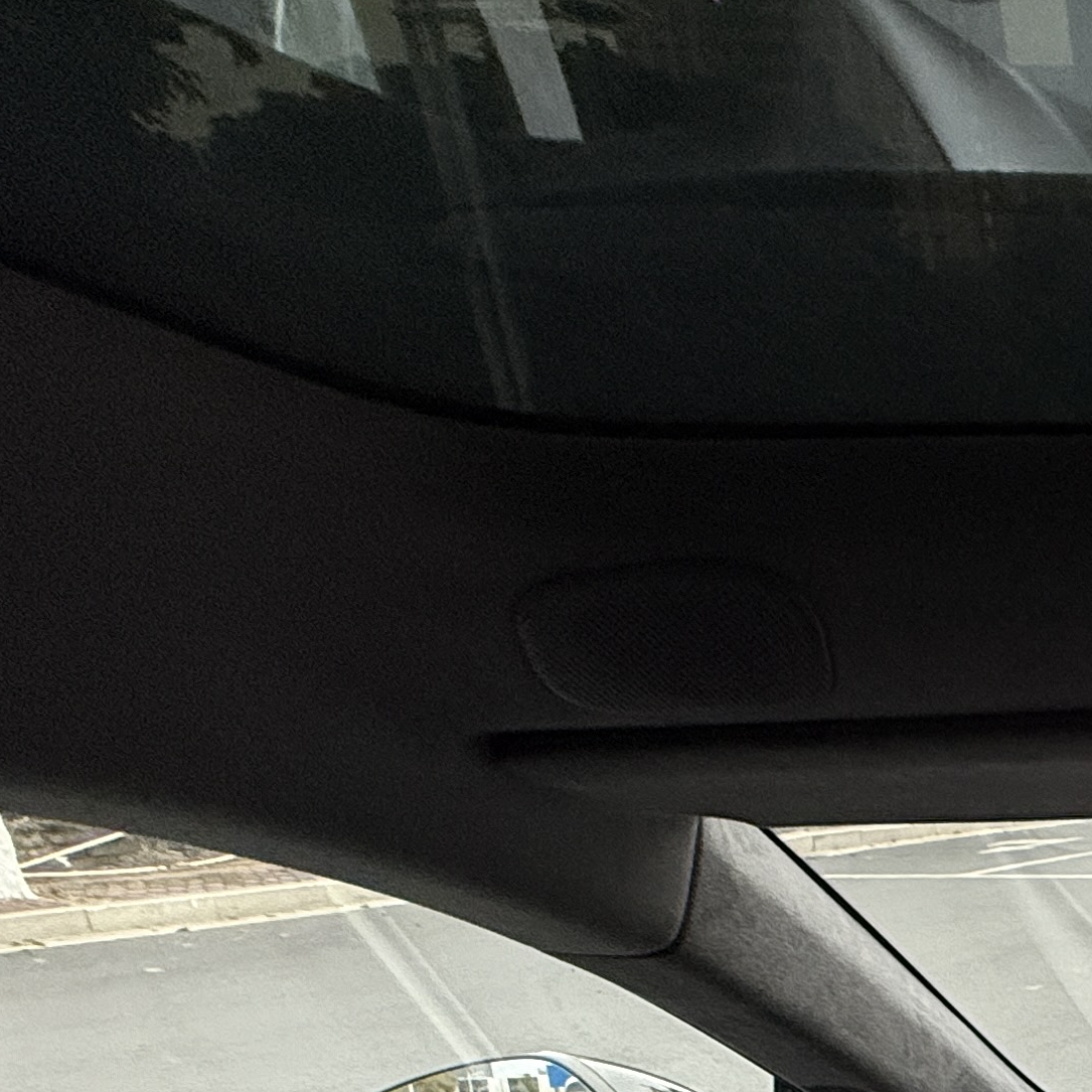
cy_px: 1341
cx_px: 1808
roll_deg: -0.6
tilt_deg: -19.5
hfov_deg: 24.2
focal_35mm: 46
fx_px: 1642
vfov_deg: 30.6
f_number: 2.2
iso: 250
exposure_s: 1/60
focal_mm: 2.22
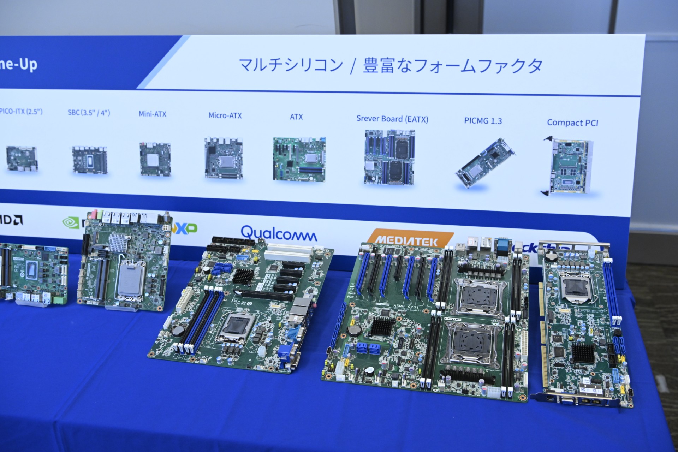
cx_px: 339
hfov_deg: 50.7
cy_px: 226
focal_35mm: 38
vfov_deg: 35.1
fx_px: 716
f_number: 5.6
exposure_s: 1/100
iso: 2500
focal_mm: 38
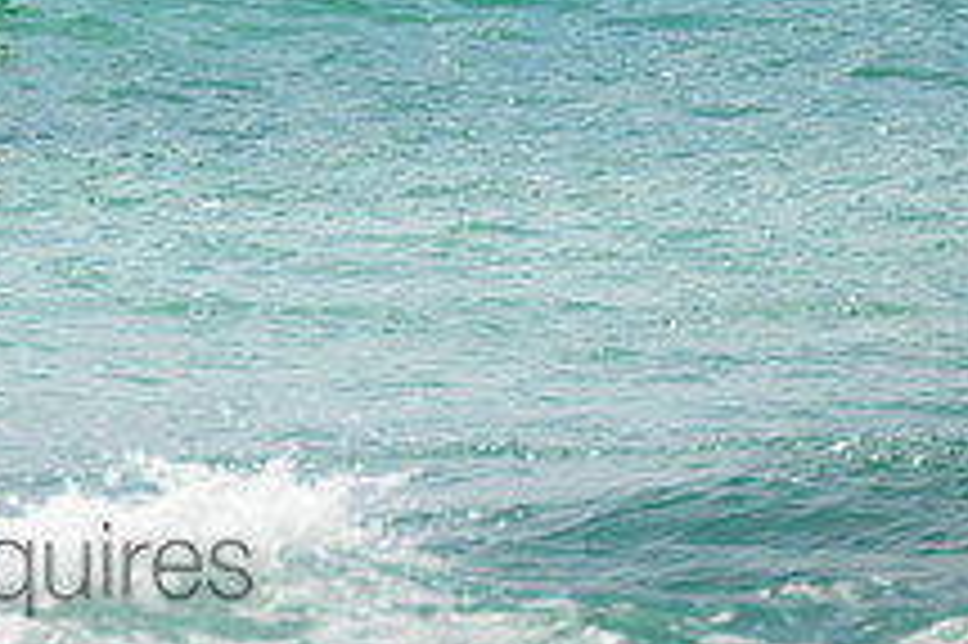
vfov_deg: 0.6
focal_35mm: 2159
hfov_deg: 1.0
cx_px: -95
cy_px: -187
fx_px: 58007
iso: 720
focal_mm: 800
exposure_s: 1/2000
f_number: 11
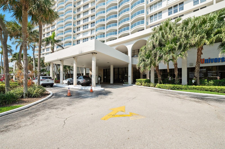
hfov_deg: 104.3
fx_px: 87
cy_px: 74
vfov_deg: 81.1
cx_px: 112
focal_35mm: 14
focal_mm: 14
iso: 200
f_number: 8
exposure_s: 1/250
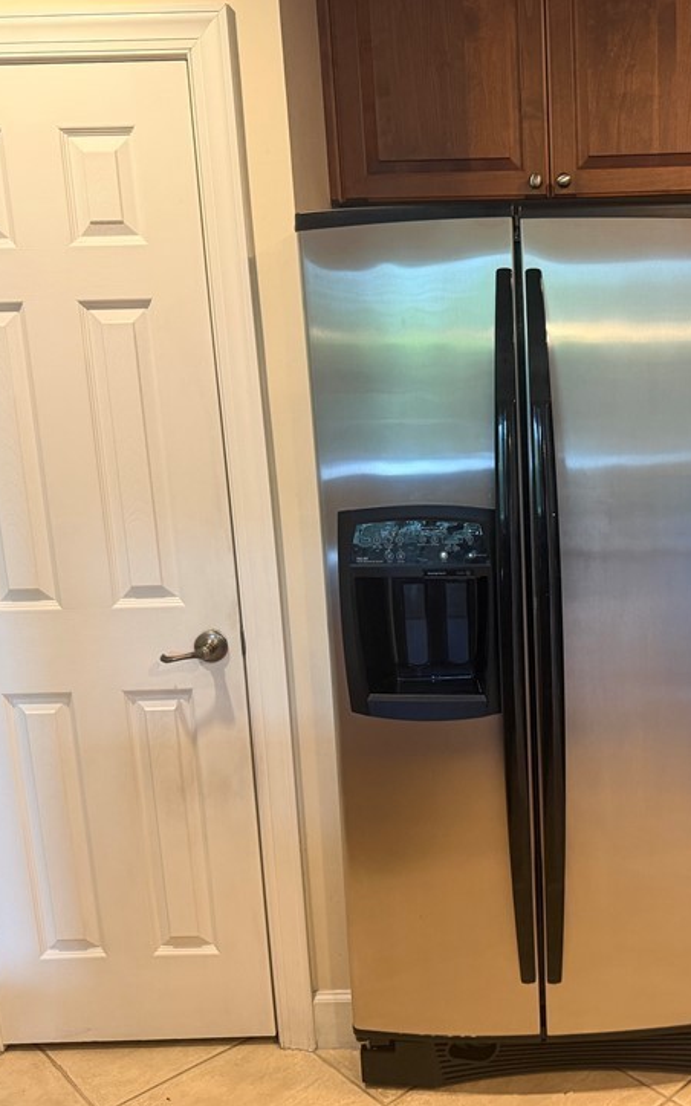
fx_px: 1086
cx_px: 576
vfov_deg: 54.0
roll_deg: +1.4
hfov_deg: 34.0
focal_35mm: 36
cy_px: 561
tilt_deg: -12.5
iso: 250
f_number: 1.78
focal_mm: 6.76
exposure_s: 1/60
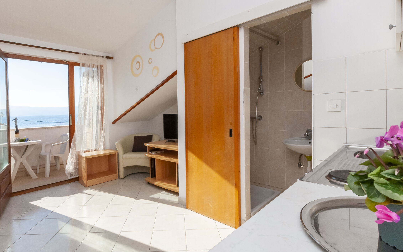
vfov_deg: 62.2
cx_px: 184
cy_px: 120
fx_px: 209
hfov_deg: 87.8
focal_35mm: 19
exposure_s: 1/200
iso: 250
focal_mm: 10
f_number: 18
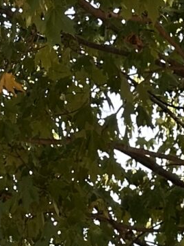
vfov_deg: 9.3
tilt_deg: -6.4
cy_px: 722
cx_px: 340
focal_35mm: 171
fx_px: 1213
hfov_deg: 8.3
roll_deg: -1.8
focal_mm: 6.86
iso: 80
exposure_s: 1/467
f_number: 1.78
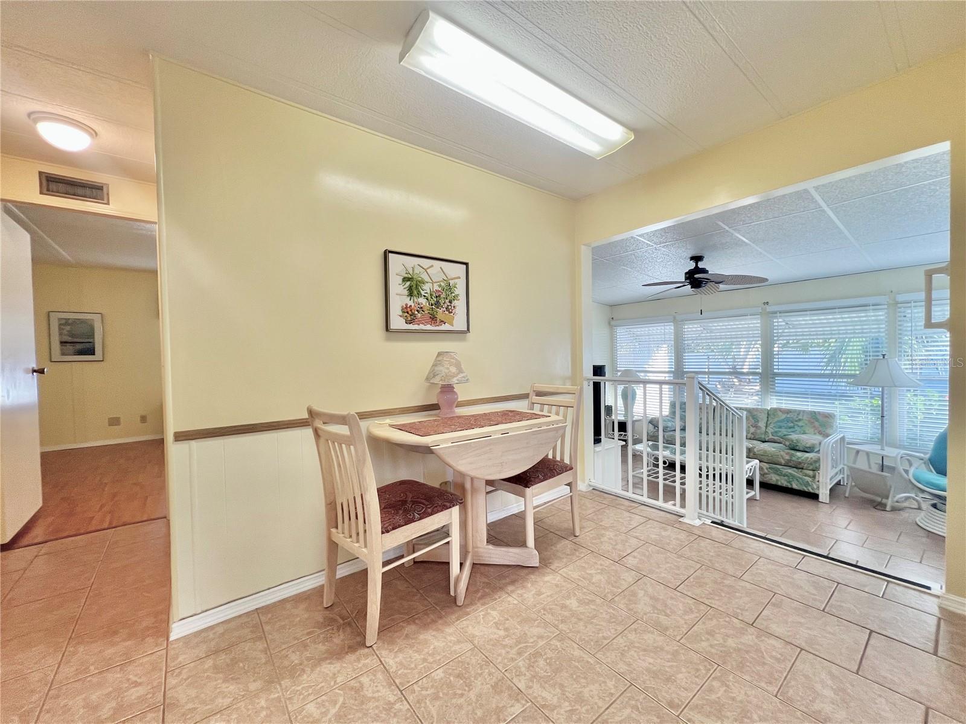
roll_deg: +1.5
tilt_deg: -0.9
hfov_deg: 106.2
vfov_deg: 89.9
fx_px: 363
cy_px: 362
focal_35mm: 13
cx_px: 483
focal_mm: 1.57
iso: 100
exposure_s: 1/120
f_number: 1.8
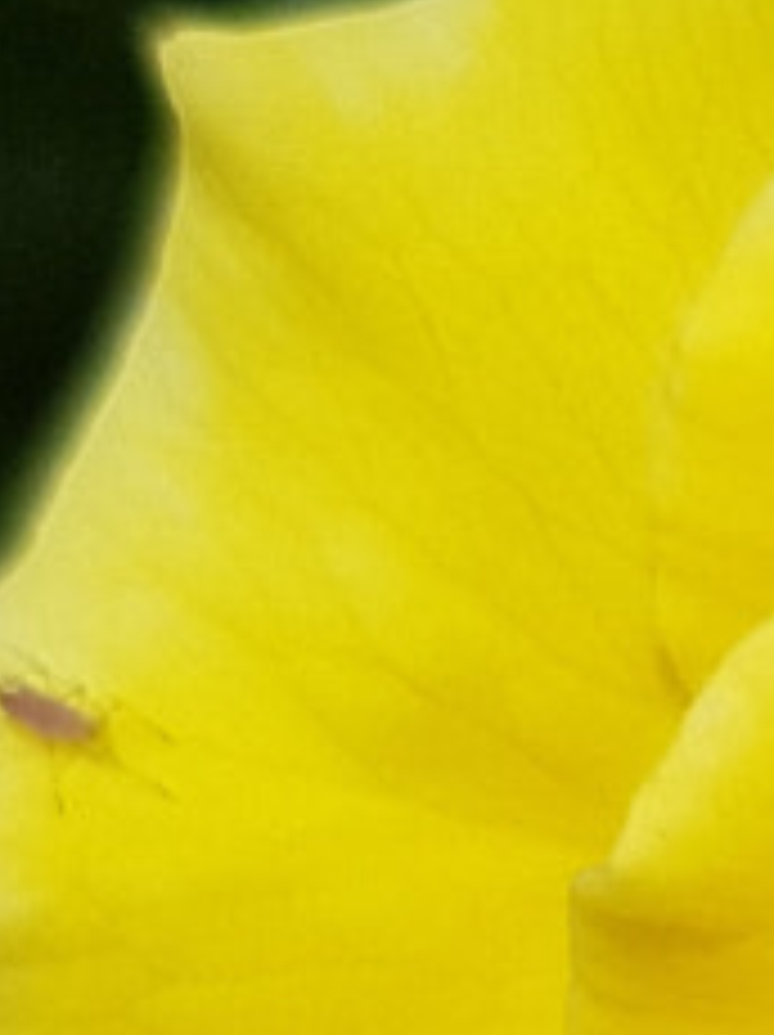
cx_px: 1710
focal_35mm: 181
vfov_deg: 10.5
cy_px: 1647
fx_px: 5406
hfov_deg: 7.7
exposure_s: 1/1040
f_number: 1.7
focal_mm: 4.2
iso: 40
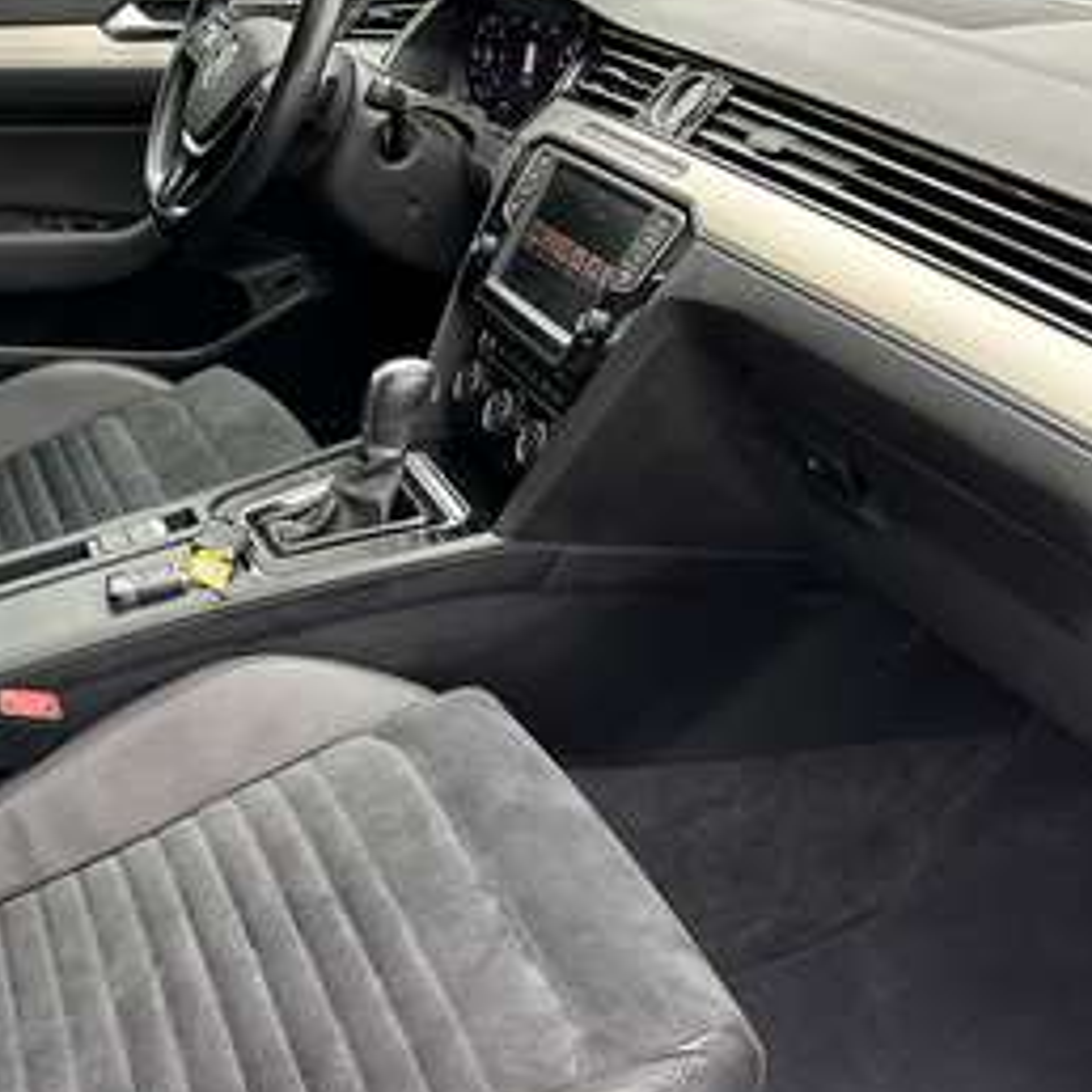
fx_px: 1499
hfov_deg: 38.6
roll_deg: +1.0
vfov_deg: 39.9
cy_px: 472
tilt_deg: -24.5
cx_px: 229
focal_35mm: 42
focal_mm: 6.86
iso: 250
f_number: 1.78
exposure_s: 1/96
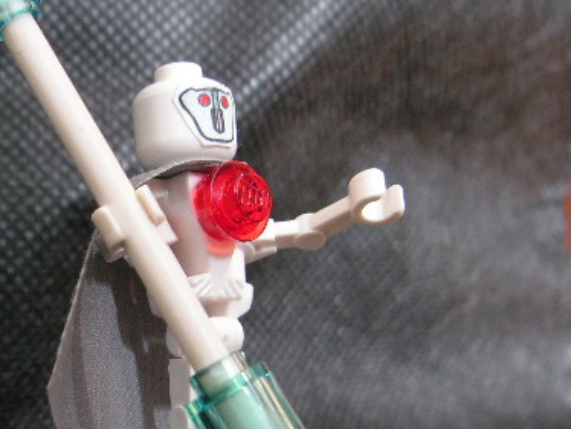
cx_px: 139
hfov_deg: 29.3
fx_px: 1073
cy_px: 292
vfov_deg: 22.5
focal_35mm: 65
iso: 100
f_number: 3.3
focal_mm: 6.3
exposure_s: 1.5
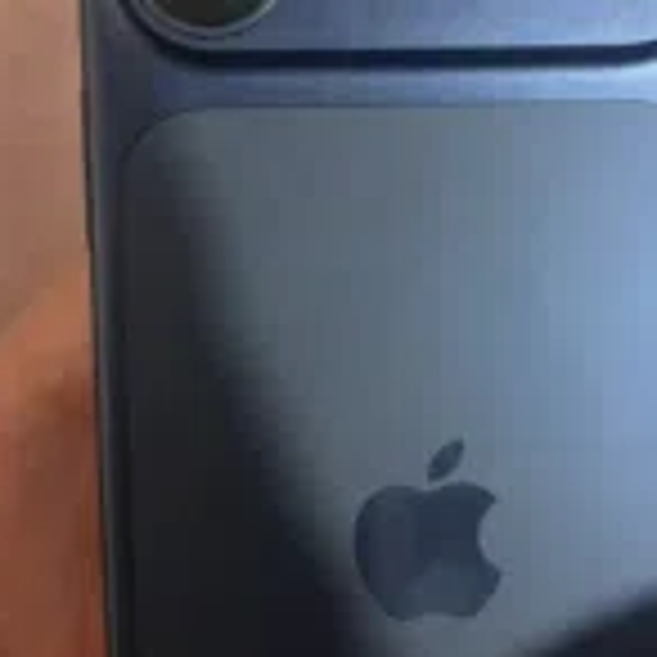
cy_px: 198
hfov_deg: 27.2
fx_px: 1353
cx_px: 432
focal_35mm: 63
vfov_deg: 27.1
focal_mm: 5.96
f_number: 1.6
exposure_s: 1/50
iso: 400
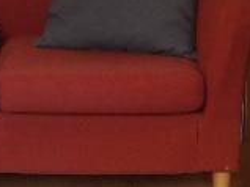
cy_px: -56
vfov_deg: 7.1
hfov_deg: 9.6
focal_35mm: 206
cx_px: 102
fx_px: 1487
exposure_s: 1/60
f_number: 3.6
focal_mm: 16
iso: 800
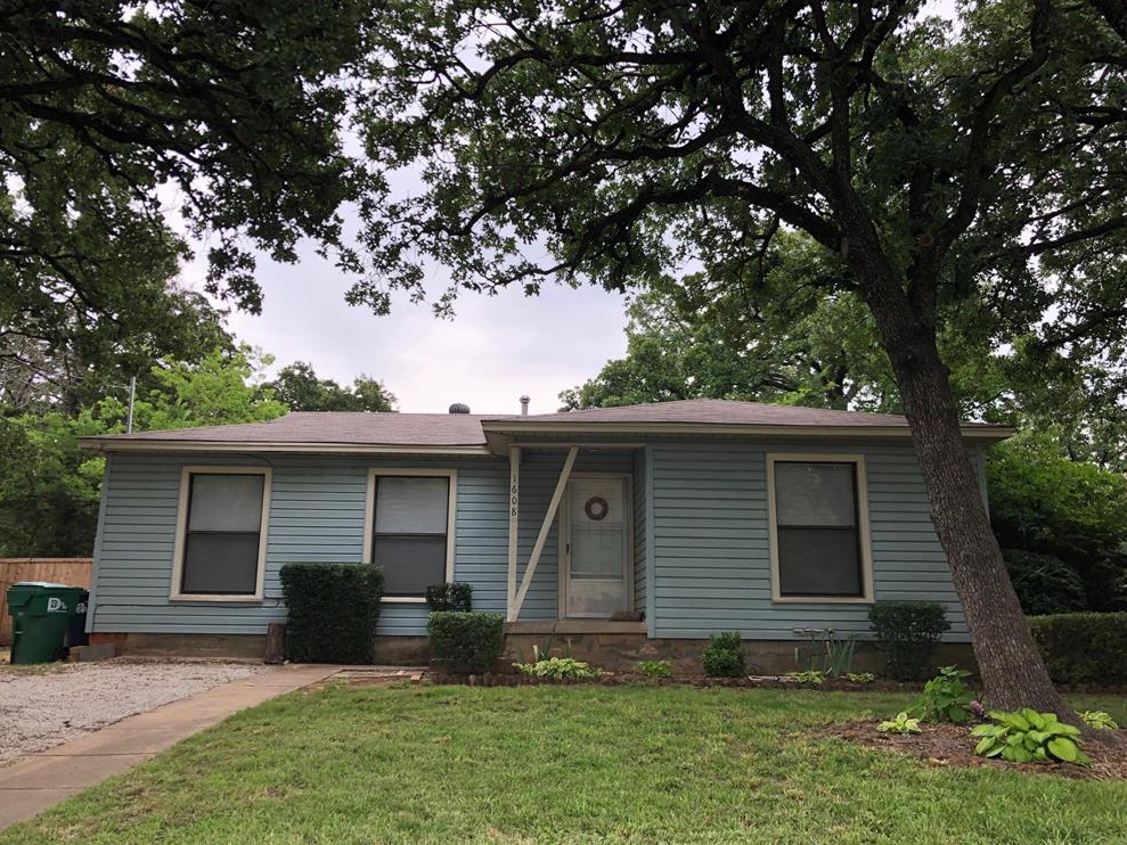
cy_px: 427
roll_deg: -1.0
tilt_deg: +12.8
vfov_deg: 48.2
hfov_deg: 61.7
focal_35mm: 29
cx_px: 557
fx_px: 944
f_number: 1.8
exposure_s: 1/546
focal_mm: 4
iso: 20
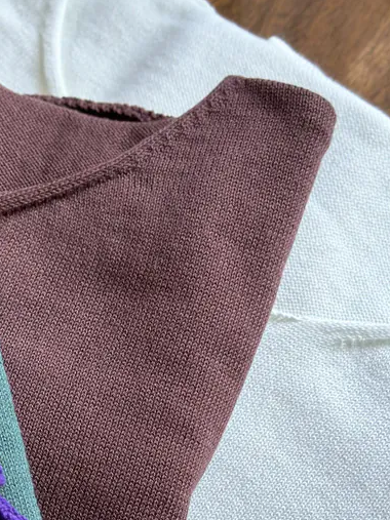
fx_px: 1518
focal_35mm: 101
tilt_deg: -73.0
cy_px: 430
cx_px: 14
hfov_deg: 14.4
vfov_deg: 19.2
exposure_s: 1/192
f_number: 1.78
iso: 80
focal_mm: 6.86
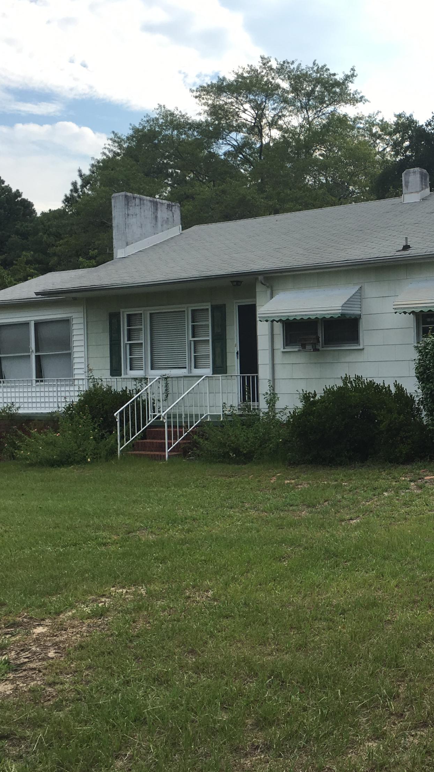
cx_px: 379
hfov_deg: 26.9
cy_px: 382
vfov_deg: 47.4
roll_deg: -0.4
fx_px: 880
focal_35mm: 43
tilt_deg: +0.8
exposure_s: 1/1054
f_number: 2.2
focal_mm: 4.15
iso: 25
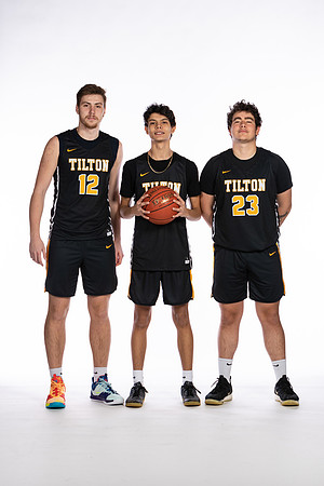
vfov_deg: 19.5
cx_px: 162
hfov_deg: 13.0
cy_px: 243
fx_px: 1417
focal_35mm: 105
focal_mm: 70
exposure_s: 1/100
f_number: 5.6
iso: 100
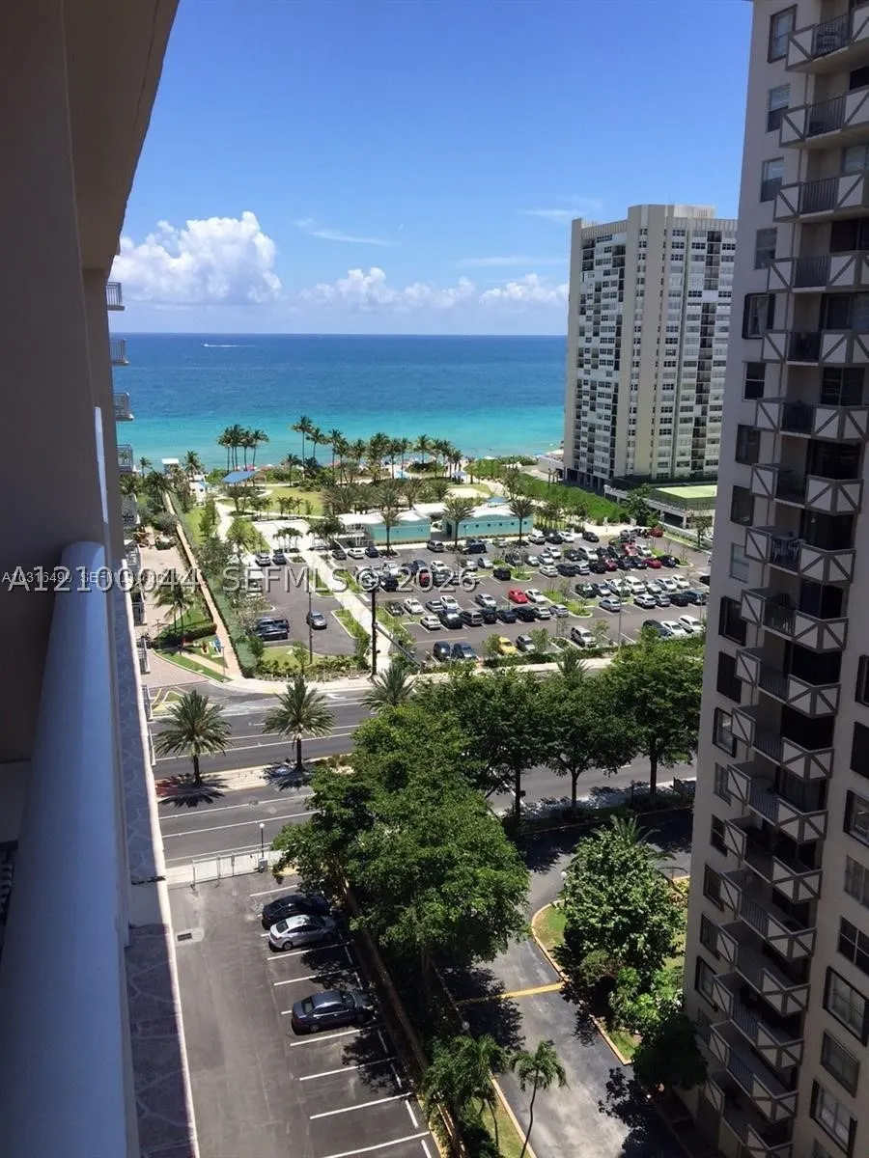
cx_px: 434
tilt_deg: -12.9
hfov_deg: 48.2
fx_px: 971
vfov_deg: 61.7
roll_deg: +1.1
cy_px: 579
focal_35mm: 29
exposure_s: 1/1980
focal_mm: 4.15
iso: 32
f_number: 2.2
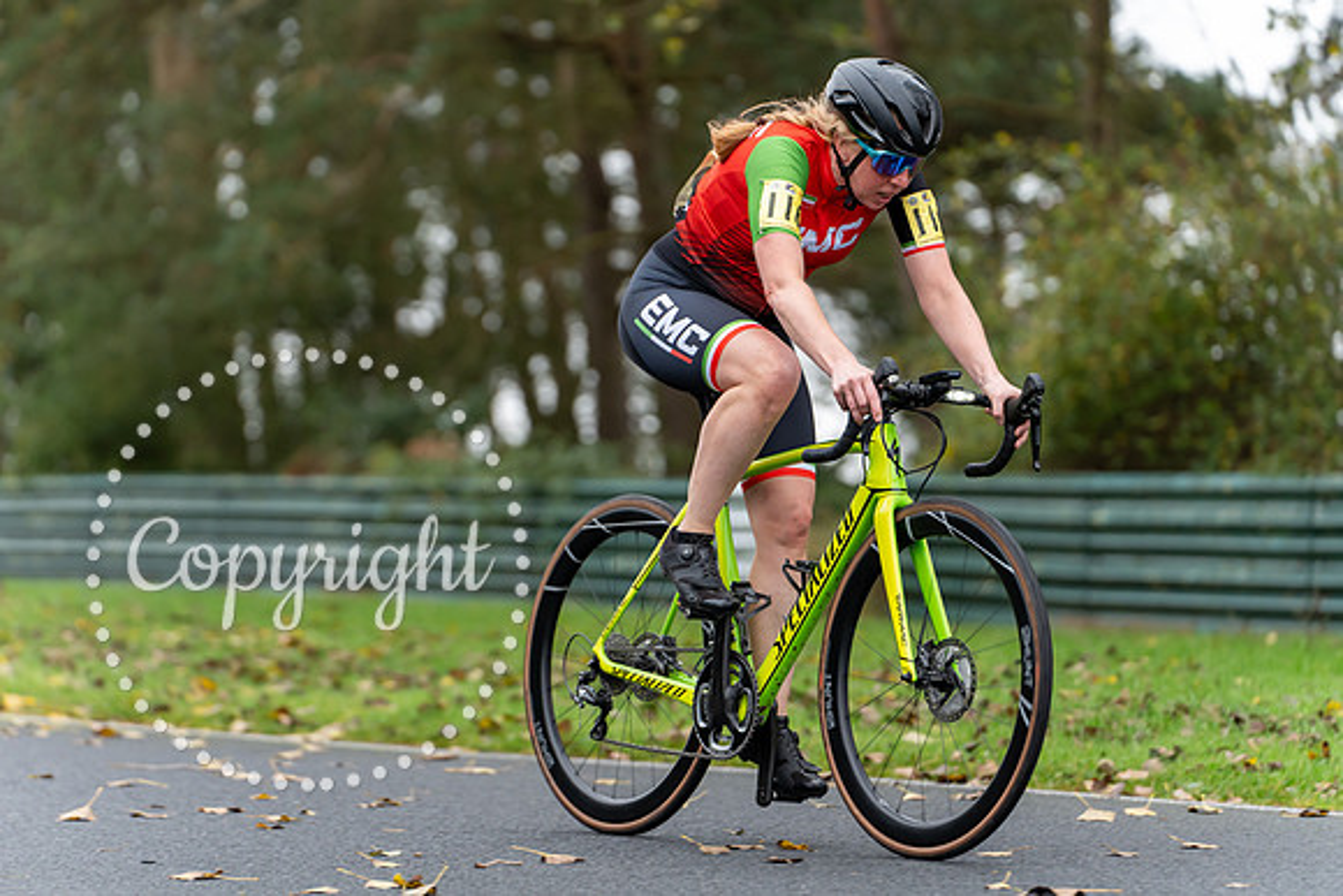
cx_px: 672
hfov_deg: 12.6
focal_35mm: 163
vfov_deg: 8.4
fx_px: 6082
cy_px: 448
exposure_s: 1/1000
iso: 1250
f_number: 3.5
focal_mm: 163
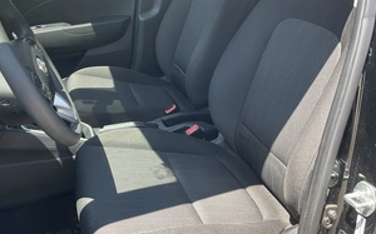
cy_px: 85
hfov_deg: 48.2
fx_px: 420
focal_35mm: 41
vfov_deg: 31.0
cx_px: 169
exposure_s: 1/122
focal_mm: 3
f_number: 1.8
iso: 20
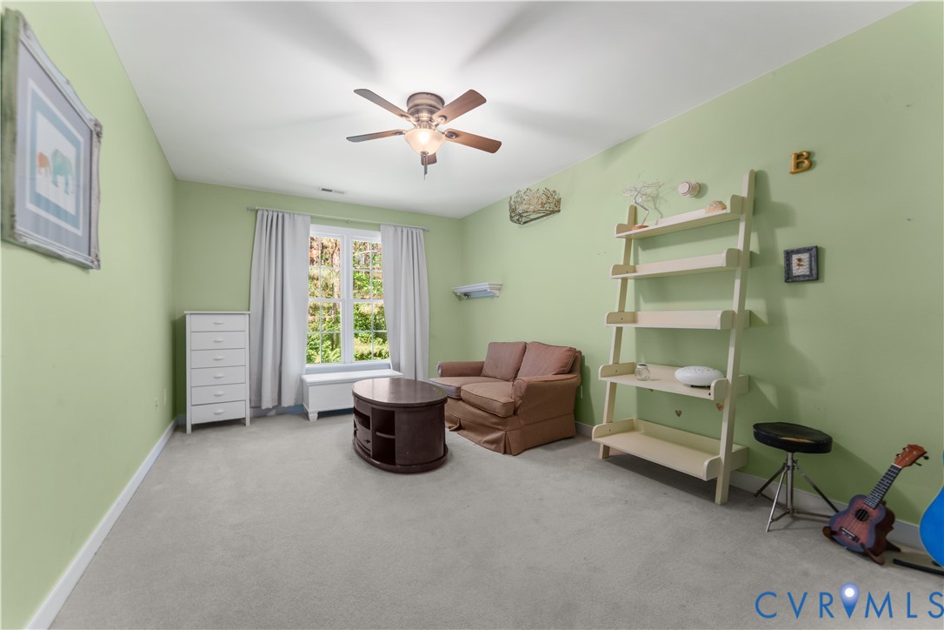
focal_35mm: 14
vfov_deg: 81.2
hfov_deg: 104.3
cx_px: 472
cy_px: 315
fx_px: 367
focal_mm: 14
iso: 640
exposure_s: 1/1.67
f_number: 9
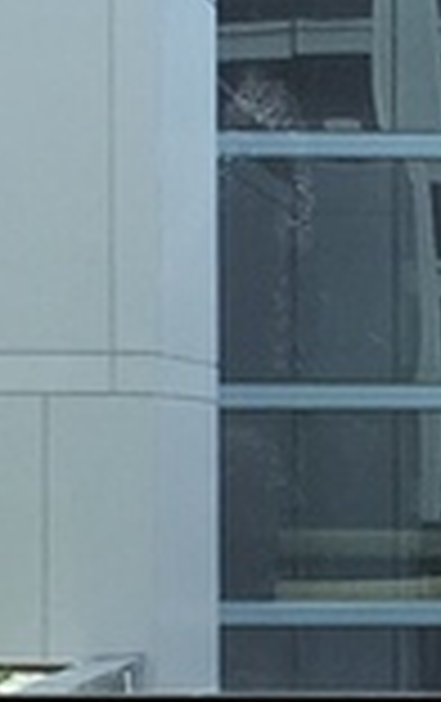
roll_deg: -2.2
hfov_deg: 4.5
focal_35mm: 283
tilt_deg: -2.6
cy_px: 680
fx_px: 5422
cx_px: 1152
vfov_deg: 7.4
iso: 40
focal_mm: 4.15
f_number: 2.2
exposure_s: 1/60
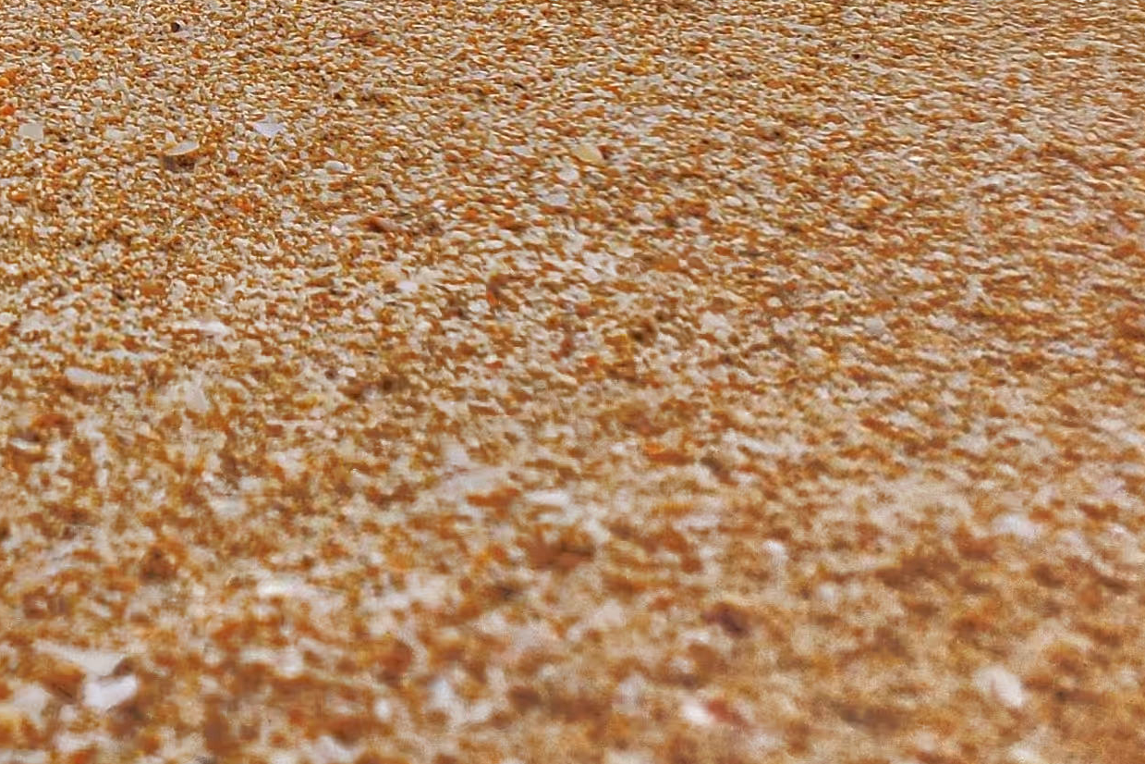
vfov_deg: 14.8
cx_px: -697
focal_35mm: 88
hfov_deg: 19.4
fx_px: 2799
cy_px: -251
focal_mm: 4.3
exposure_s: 1/416
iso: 50
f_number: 2.4
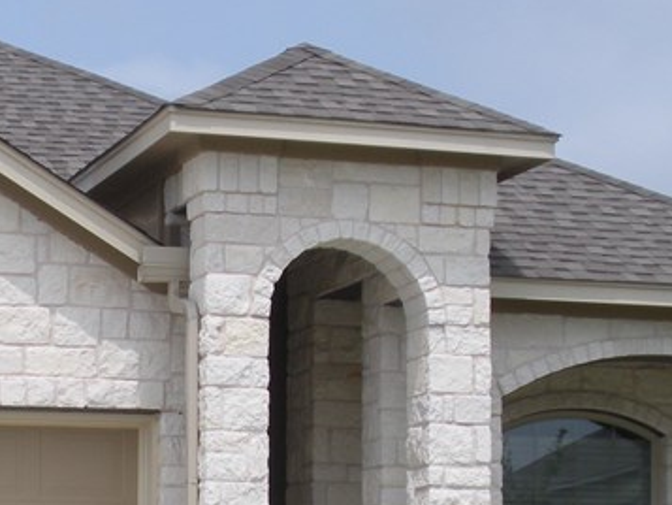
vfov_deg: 9.9
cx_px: 45
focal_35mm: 149
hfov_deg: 13.1
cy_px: 565
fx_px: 2894
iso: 64
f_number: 4.4
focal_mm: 9.1
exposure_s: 1/750
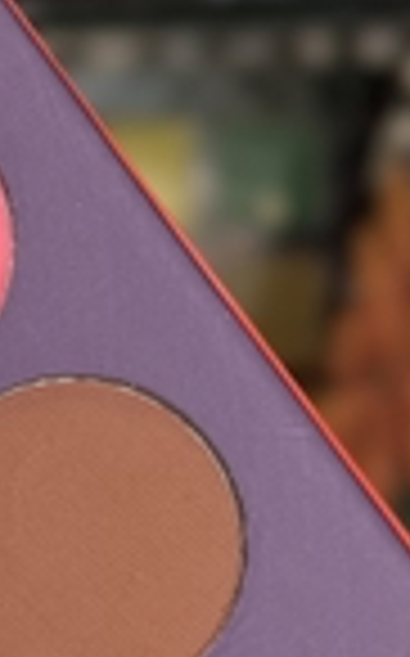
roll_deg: +1.5
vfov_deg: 11.1
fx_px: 3332
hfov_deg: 6.9
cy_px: 799
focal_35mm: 186
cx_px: -257
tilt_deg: -8.6
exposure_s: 1/121
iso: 64
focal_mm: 6.76
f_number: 1.78
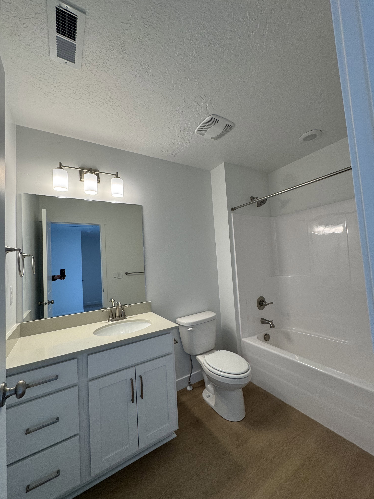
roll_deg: +3.2
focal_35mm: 14
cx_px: 187
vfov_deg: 102.1
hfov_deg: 85.7
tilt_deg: +5.3
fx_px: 202
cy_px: 250
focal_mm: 2.22
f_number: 2.2
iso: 125
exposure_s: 1/120
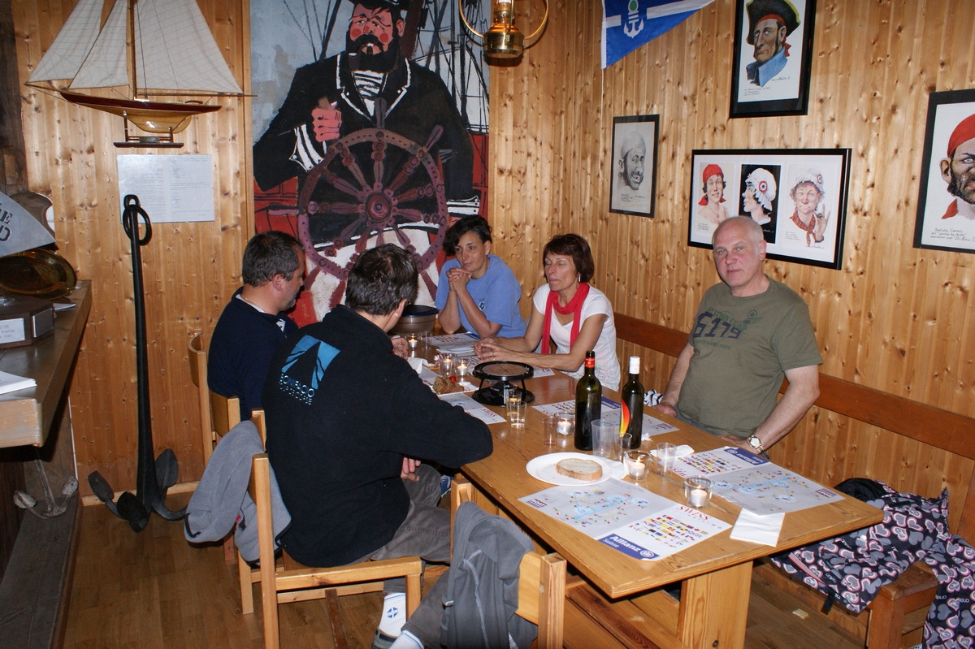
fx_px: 731
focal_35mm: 27
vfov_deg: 47.9
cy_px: 324
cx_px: 488
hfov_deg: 67.4
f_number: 5.6
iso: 400
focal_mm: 18
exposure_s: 1/60
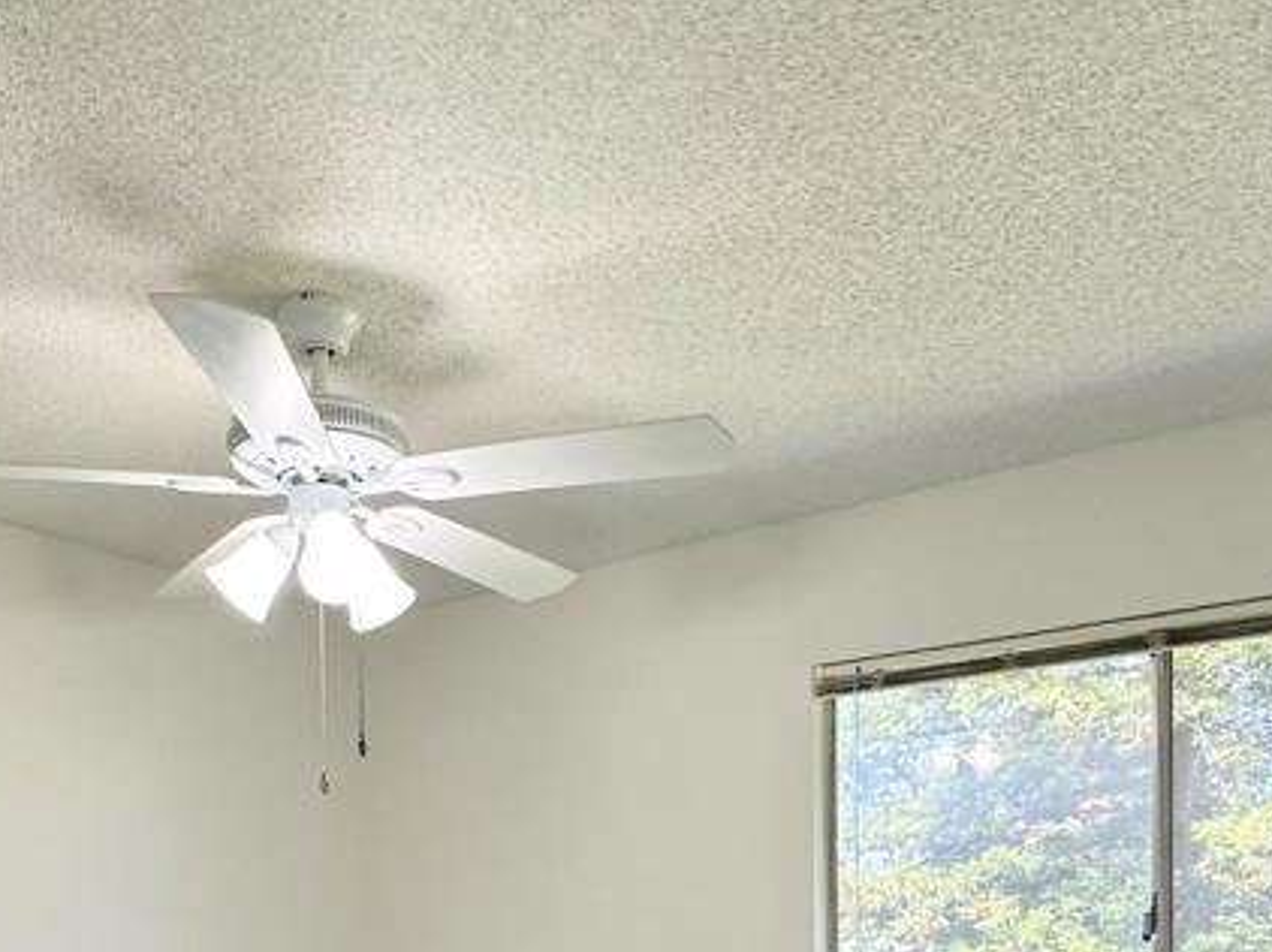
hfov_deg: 53.5
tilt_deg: -0.6
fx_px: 1249
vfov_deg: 37.3
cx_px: 491
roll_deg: +0.5
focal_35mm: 34
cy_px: 955
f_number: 2.2
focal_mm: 2.22
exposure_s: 1/120
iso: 160
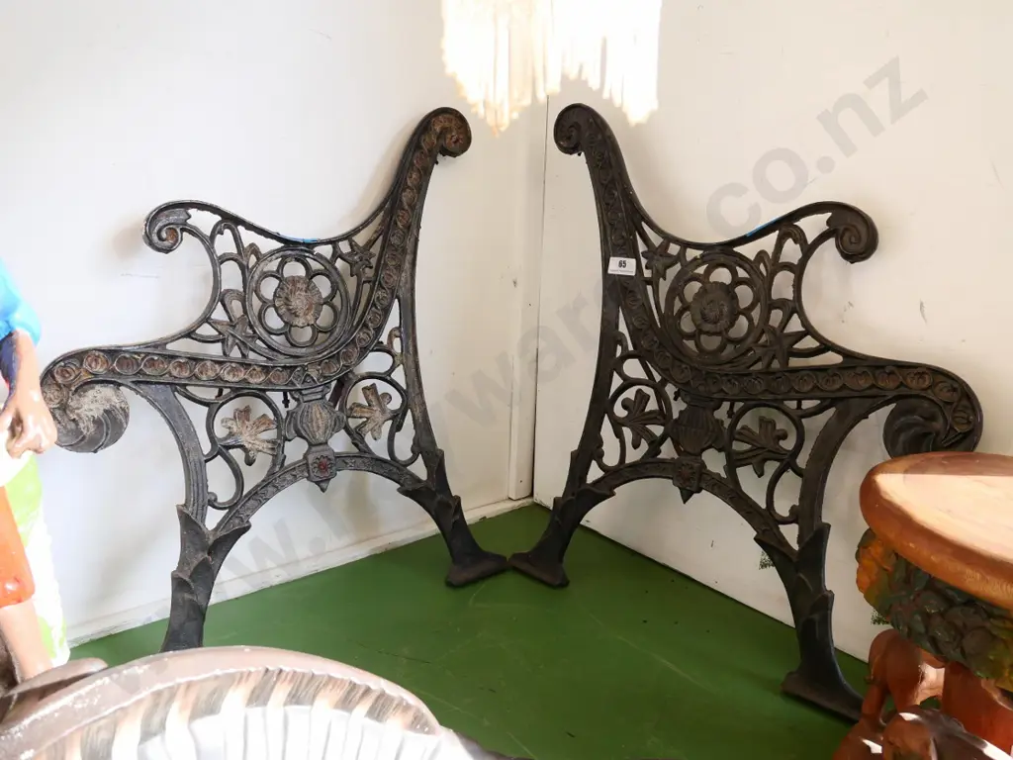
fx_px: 702
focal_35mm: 24
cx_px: 506
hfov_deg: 71.6
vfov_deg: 56.8
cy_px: 380
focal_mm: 12
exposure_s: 1/200
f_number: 5
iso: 800
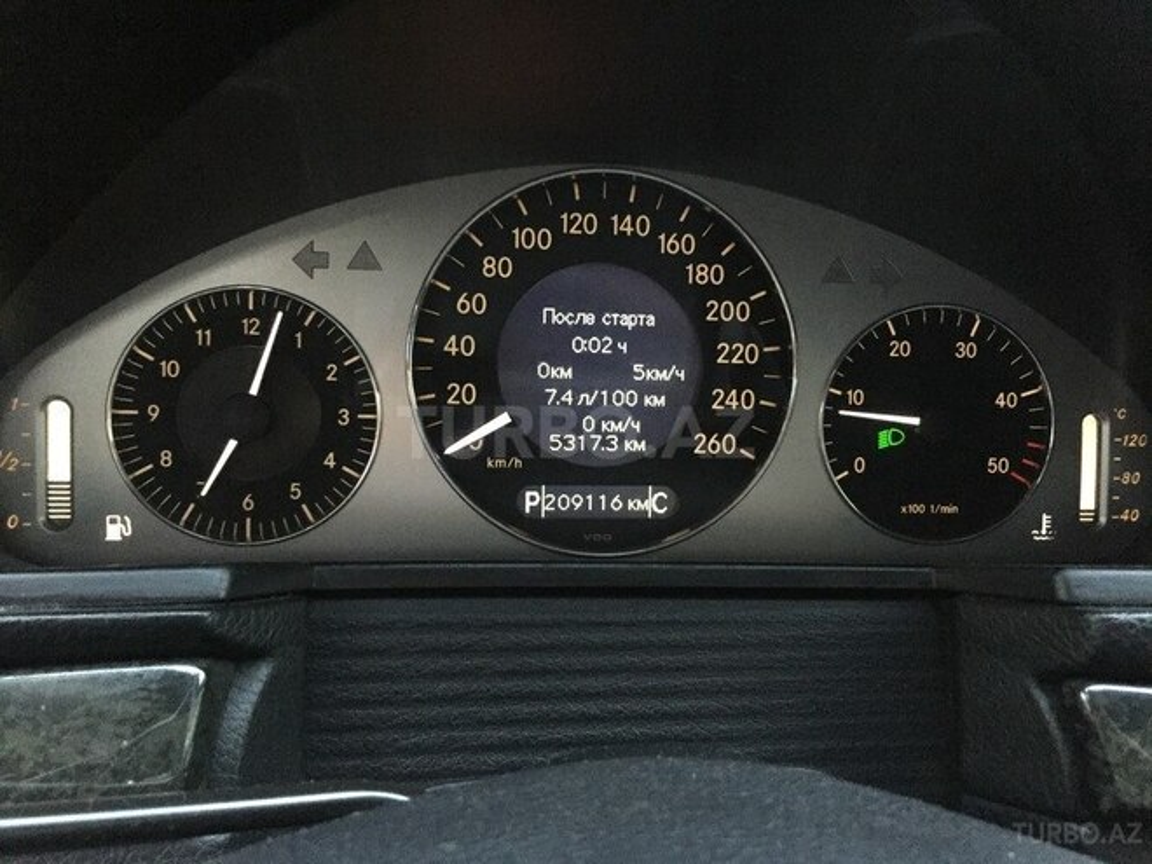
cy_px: 432
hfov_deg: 61.7
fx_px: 965
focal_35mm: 29
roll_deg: -3.3
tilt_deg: -16.4
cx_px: 576
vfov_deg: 48.2
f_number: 2.2
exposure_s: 1/17
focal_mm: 4.15
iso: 800
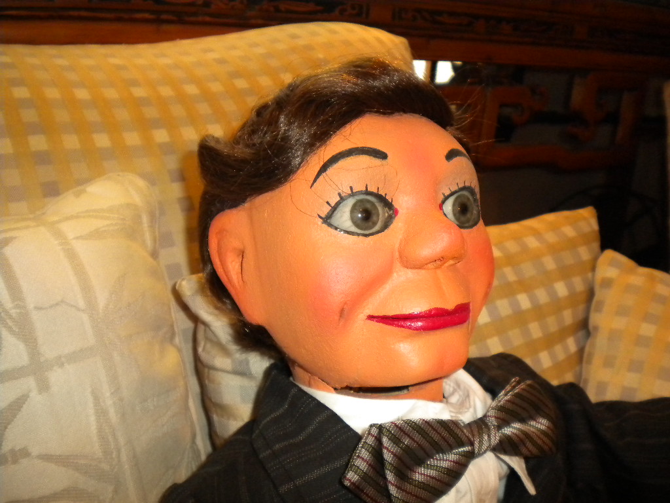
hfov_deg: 52.6
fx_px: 677
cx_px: 335
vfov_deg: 40.7
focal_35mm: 35
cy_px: 252
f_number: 3.1
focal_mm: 6.3
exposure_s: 1/30
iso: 400
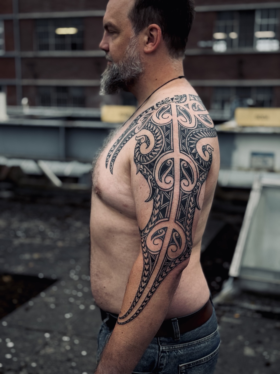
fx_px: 518
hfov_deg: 30.3
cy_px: 187
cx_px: 140
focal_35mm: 48
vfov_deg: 39.7
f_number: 1.78
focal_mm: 6.76
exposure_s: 1/3096
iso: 64
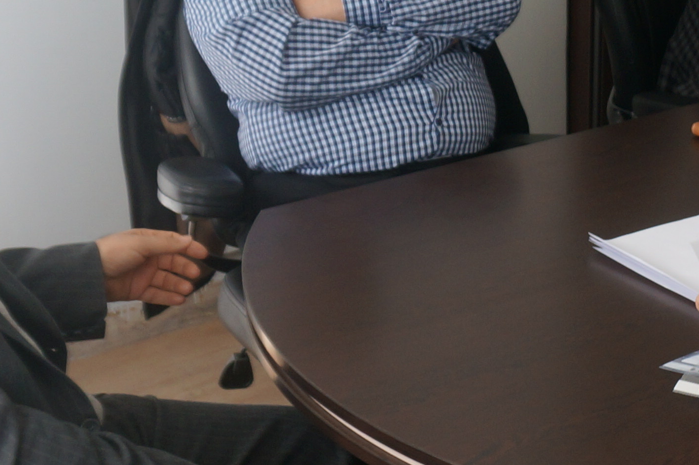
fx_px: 1610
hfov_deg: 23.1
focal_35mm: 83
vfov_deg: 16.4
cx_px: 754
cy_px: 220
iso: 320
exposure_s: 1/60
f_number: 4
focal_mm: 16
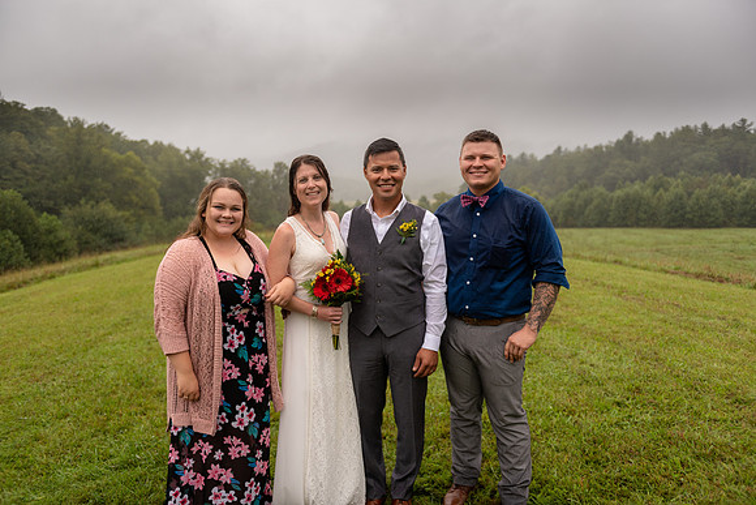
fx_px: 609
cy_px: 252
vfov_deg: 45.0
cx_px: 378
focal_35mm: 29
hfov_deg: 63.6
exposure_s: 1/4000
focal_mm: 29
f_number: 2.8
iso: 320
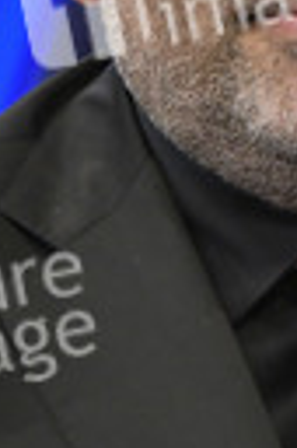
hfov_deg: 7.1
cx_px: 297
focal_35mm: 193
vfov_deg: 10.7
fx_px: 2395
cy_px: 161
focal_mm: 62
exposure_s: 1/200
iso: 2500
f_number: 5.6
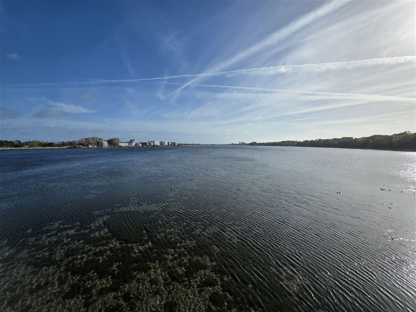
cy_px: 156
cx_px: 208
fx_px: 156
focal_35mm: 13
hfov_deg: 106.2
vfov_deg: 89.9
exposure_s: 1/4037
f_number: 1.9
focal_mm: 2.2
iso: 40
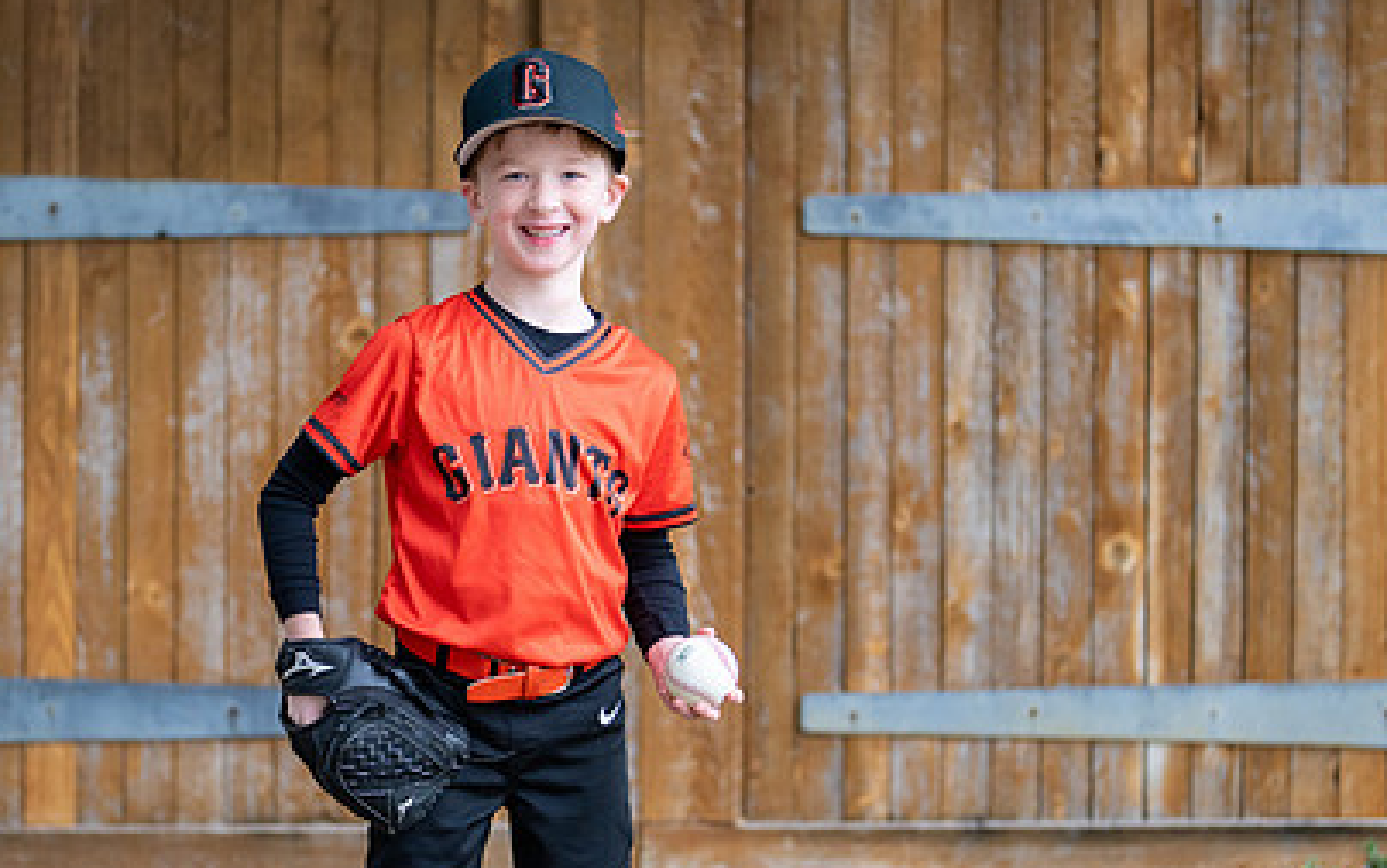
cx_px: 525
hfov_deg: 21.4
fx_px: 3669
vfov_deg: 13.5
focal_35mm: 97
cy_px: 562
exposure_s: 1/800
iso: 400
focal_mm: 50
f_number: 1.2
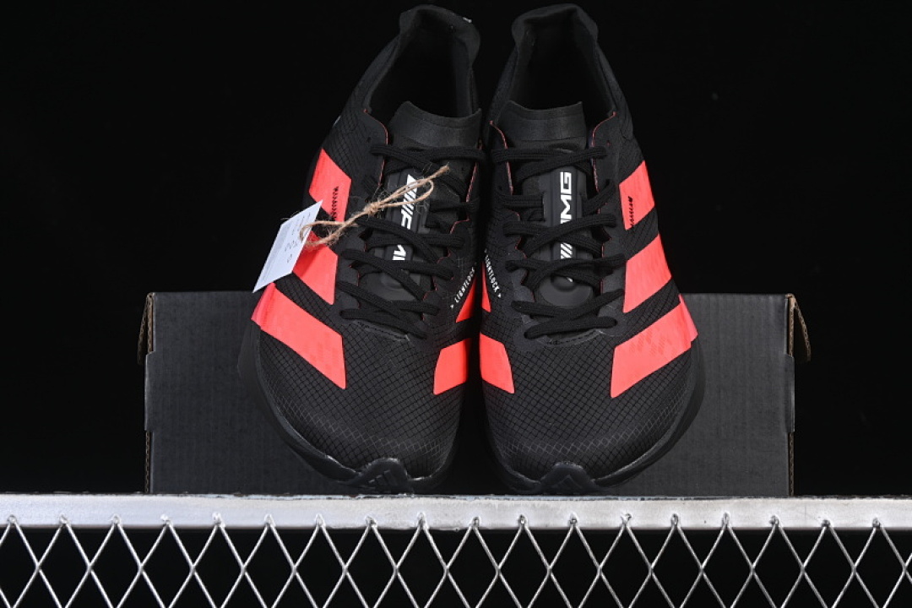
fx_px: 1900
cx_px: 456
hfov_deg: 27.0
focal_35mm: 75
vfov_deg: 18.2
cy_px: 304
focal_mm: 50
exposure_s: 1/60
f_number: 6.3
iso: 160
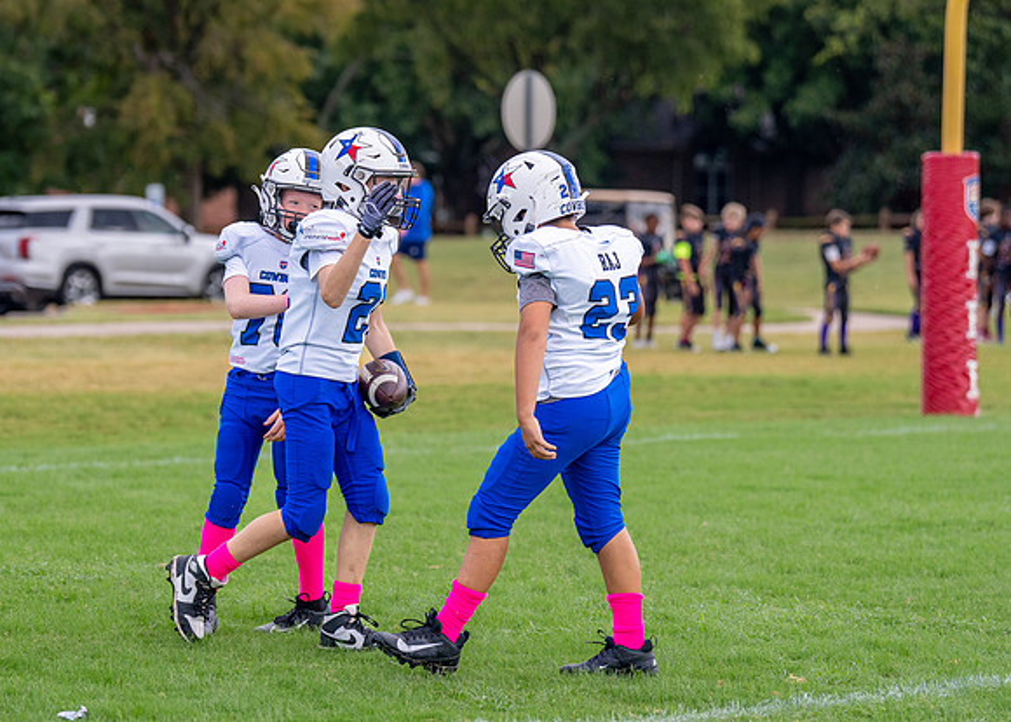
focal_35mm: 157
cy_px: 327
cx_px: 340
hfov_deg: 12.7
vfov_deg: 9.1
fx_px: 4520
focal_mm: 110
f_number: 2.8
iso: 400
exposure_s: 1/3200
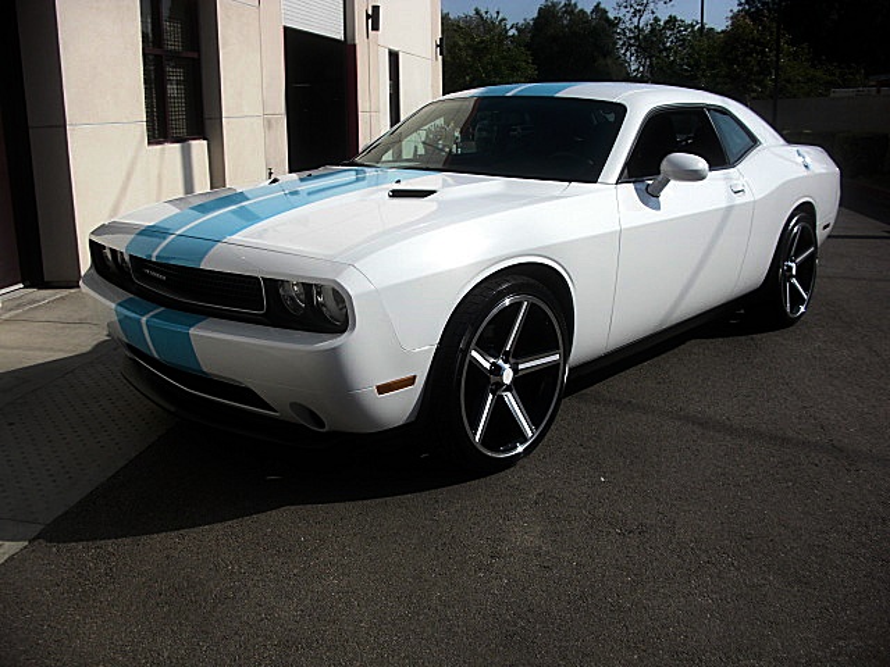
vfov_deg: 39.7
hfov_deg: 51.4
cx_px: 445
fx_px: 926
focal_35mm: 36
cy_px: 334
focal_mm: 6.3
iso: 50
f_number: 7.9
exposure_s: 1/200
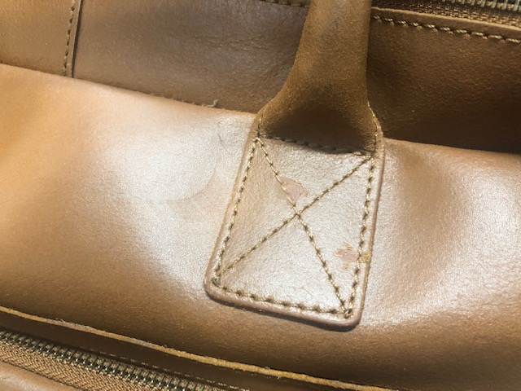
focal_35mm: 28
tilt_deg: -50.7
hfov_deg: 63.4
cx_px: 260
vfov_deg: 49.7
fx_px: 421
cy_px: 196
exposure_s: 1/17
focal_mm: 4
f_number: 1.8
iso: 64
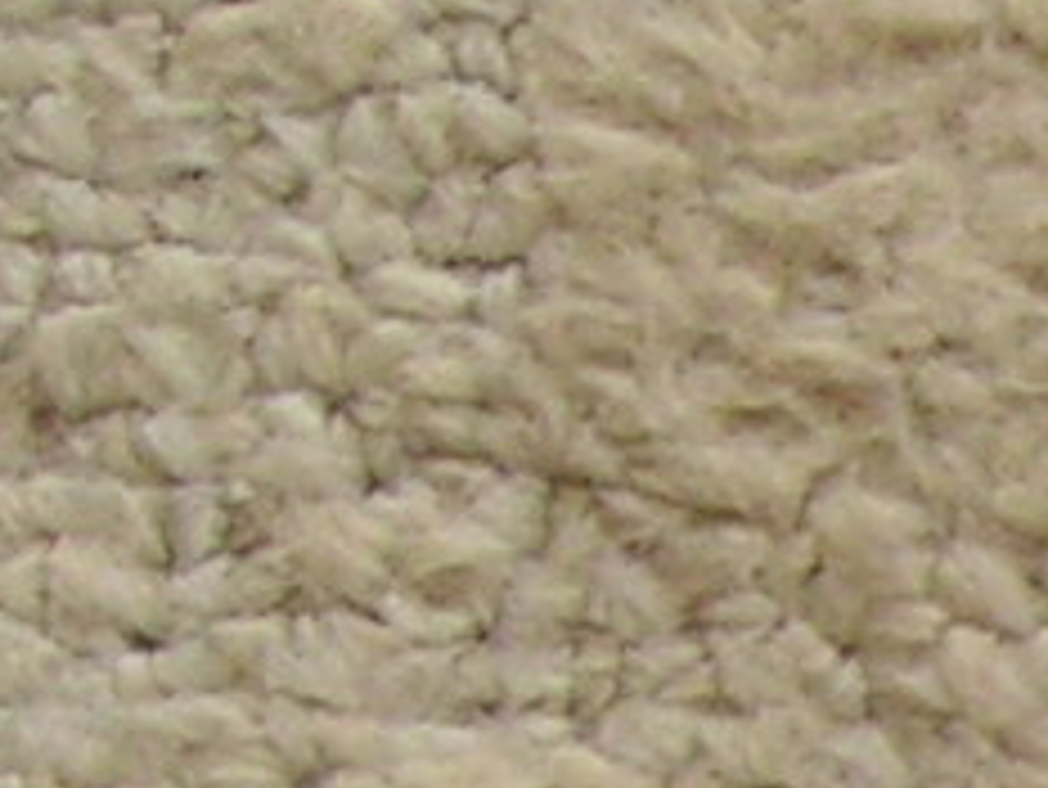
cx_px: 2784
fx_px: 7482
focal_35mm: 247
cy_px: 2242
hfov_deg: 7.3
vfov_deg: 5.7
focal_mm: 5.6
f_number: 2.8
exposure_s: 1/32.3
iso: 100
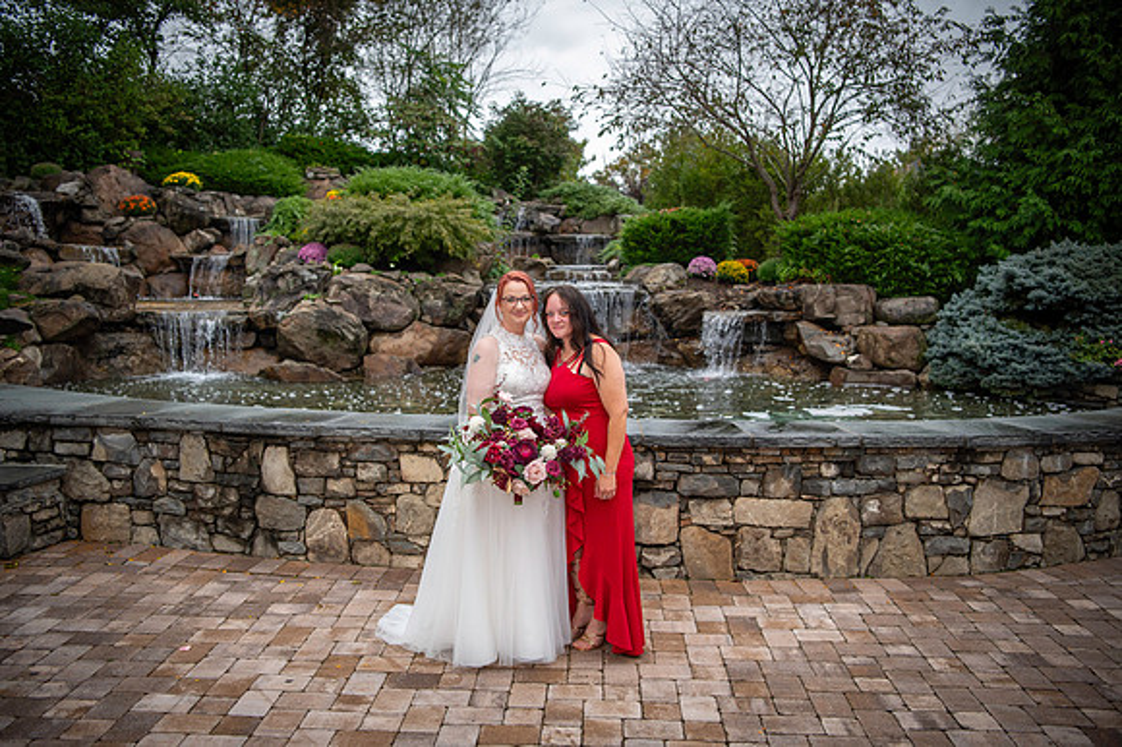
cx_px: 561
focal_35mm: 32
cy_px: 374
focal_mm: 32
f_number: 2.8
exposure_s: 1/1600
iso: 800
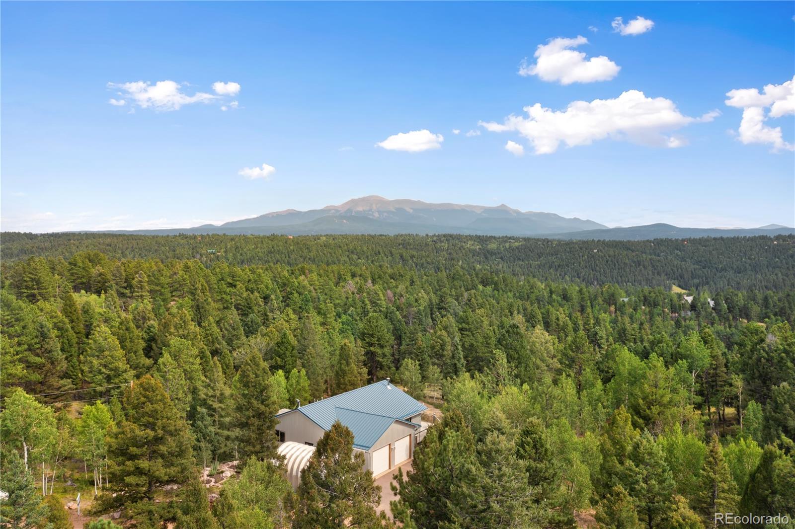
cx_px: 398
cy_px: 264
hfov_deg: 65.5
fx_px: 618
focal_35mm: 28
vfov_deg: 46.4
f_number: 6.3
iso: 100
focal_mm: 10.26
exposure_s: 1/240
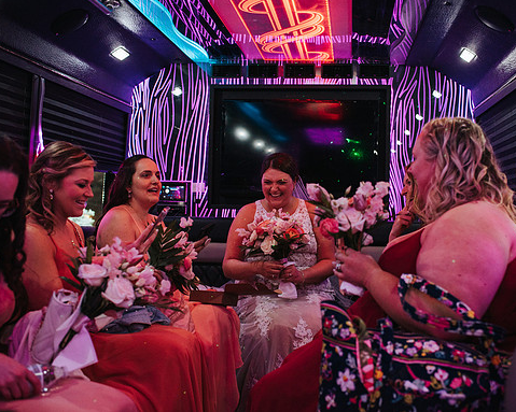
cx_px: 291
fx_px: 626
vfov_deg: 36.5
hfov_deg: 44.7
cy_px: 205
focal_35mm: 41
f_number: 3.2
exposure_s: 1/200
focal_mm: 35
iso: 1000
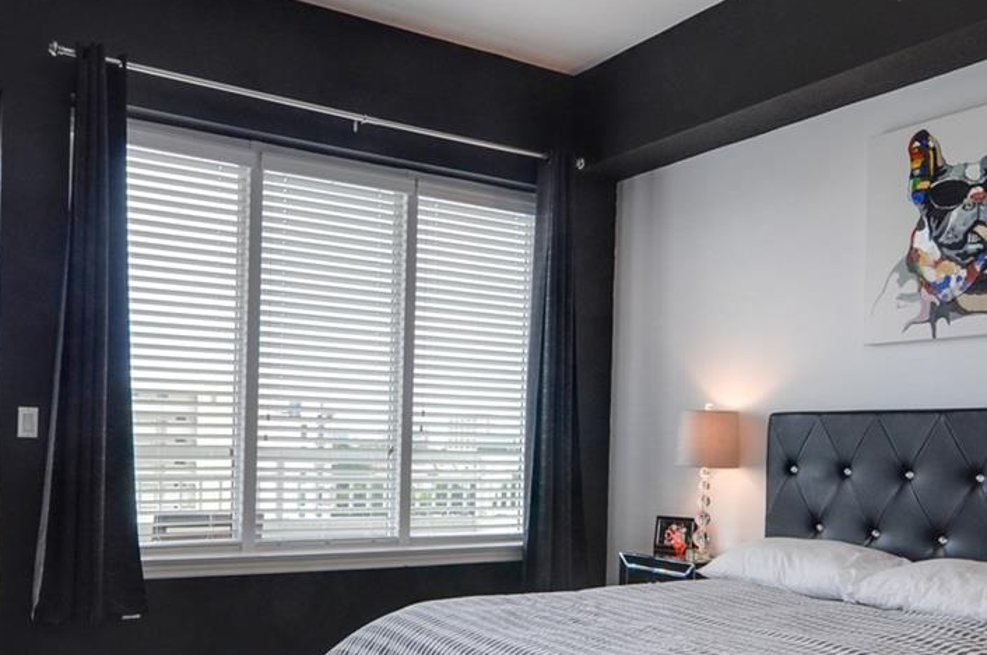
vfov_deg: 38.4
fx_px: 931
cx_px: 450
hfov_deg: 55.8
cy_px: 430
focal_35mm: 34
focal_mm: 10
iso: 200
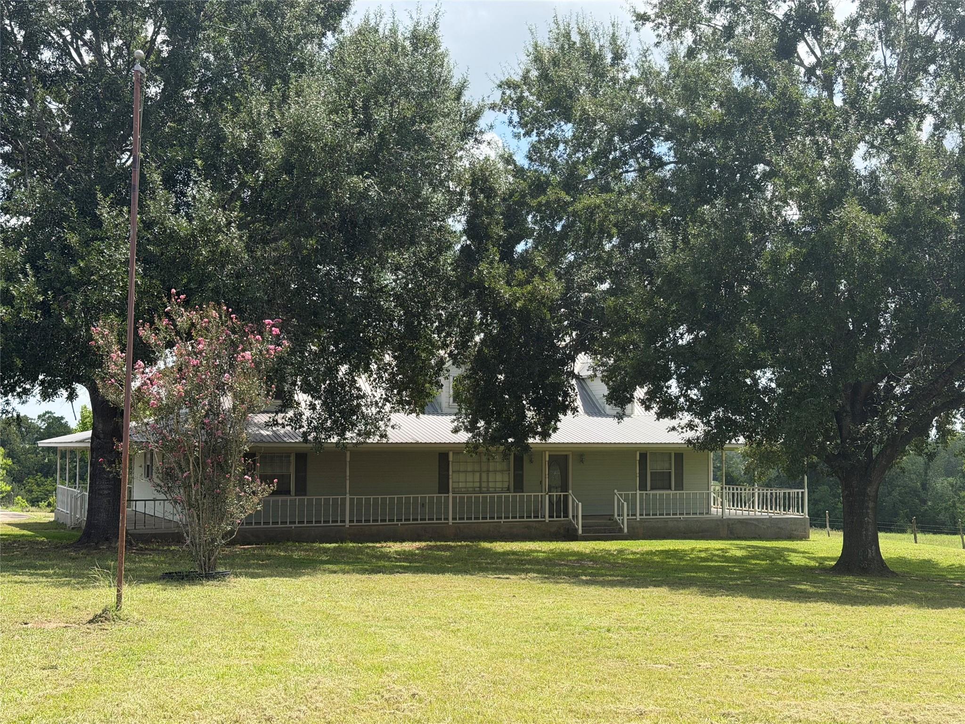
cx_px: 482
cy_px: 362
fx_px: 1338
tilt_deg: +2.9
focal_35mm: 48
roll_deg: +0.3
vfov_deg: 30.3
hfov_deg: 39.7
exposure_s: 1/2415
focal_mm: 6.76
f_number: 1.78
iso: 80
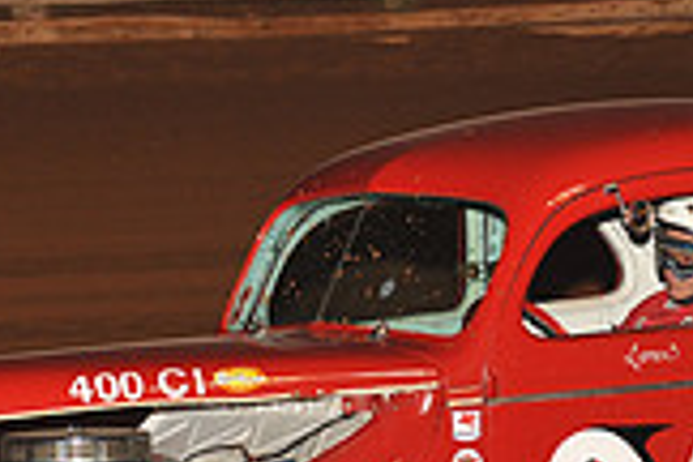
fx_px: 7218
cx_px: 633
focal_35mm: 375
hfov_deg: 5.5
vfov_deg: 3.7
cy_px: 419
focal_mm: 105
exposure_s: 1/320
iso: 800
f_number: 6.3
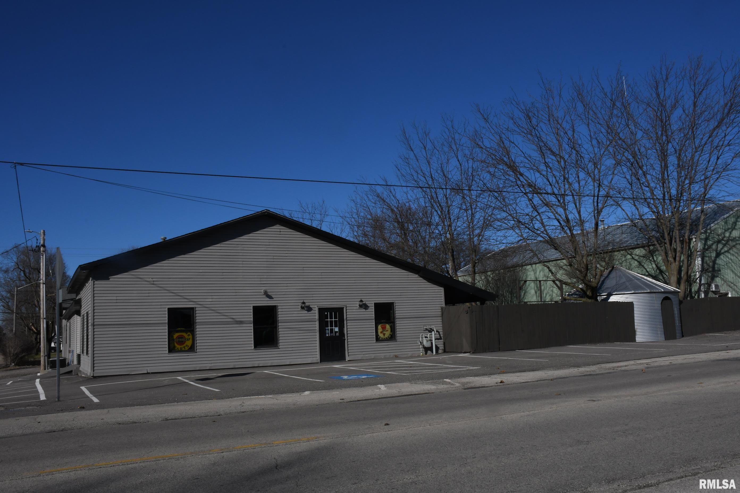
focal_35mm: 30
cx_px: 370
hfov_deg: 61.9
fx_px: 617
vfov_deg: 43.6
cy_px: 246
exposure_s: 1/400
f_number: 22
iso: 400
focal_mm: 20
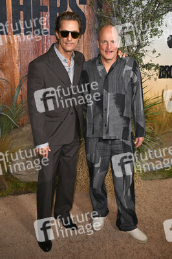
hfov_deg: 36.8
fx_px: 258
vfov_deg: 53.2
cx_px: 86
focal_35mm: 36
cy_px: 130
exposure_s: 1/250
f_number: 7.1
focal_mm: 36
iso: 1000
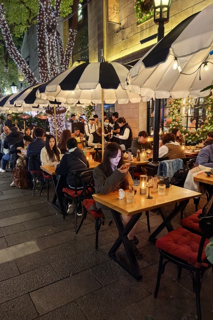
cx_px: 97
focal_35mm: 26
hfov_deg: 49.5
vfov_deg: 69.4
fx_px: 231
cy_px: 160
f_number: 1.6
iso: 250
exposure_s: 1/50
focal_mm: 5.34
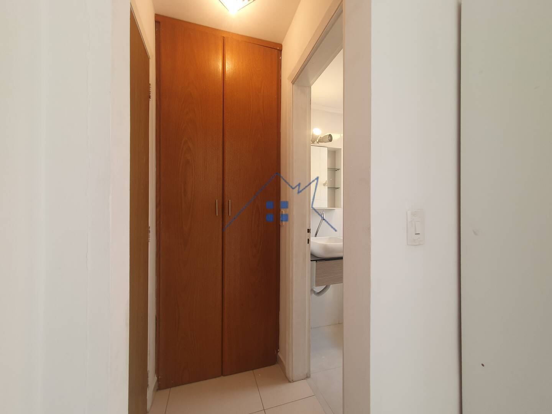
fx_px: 207
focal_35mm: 13
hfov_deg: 106.2
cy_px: 207
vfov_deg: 89.9
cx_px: 276
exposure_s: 1/60
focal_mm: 1.8
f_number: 2.2
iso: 50
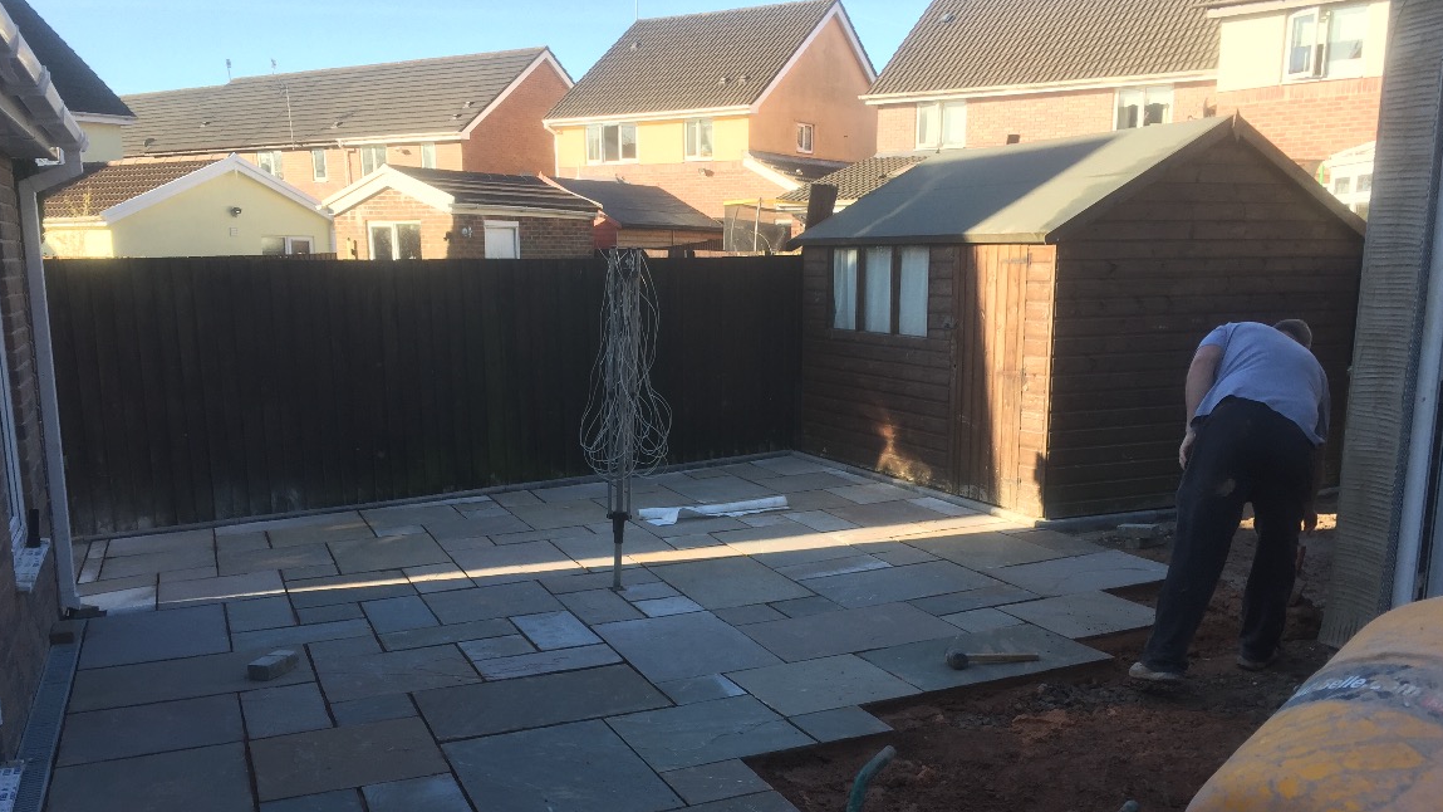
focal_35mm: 33
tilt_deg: -11.6
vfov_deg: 35.2
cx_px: 733
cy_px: 553
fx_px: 1263
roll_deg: -0.7
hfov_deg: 59.5
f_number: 2.2
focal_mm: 4.15
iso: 32
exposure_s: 1/403
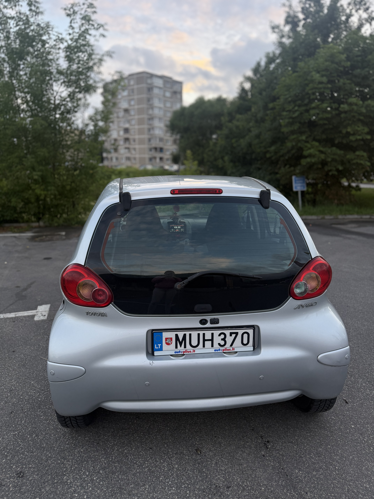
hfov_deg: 56.8
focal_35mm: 24
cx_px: 187
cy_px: 250
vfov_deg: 71.6
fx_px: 346
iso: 100
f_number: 1.78
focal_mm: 6.76
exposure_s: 1/191
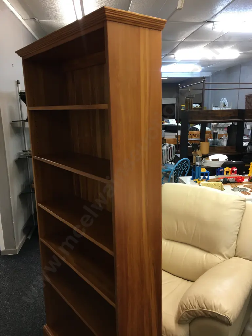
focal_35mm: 29
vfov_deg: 61.7
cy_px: 168
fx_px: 281
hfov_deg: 48.2
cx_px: 126
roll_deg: +1.0
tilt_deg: -9.4
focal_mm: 4.15
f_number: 2.2
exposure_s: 1/17
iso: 32
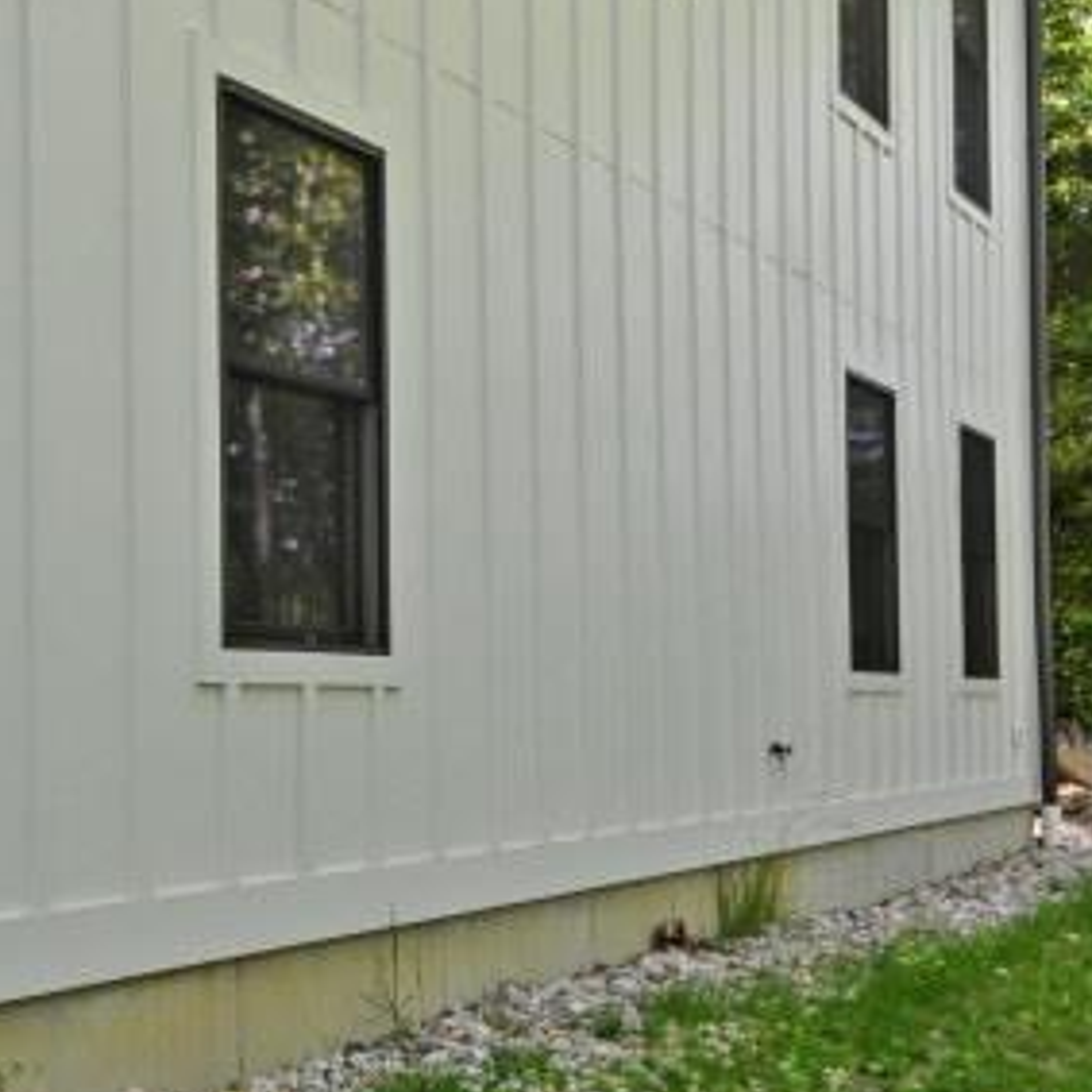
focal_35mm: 63
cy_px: 671
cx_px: 475
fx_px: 2248
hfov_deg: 27.3
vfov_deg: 27.2
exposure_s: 1/250
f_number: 5.6
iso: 200
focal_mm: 14
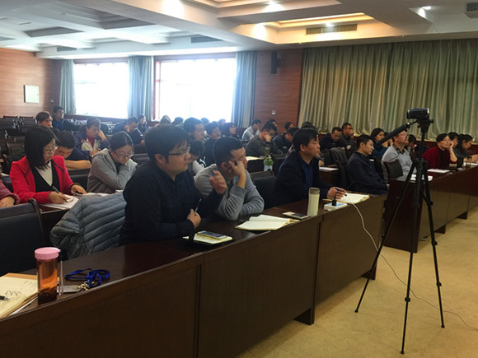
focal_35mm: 32
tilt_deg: -9.6
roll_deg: -2.8
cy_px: 193
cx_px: 224
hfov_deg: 56.8
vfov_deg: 44.1
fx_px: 442
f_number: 2.2
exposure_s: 1/33
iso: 64
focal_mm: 4.15
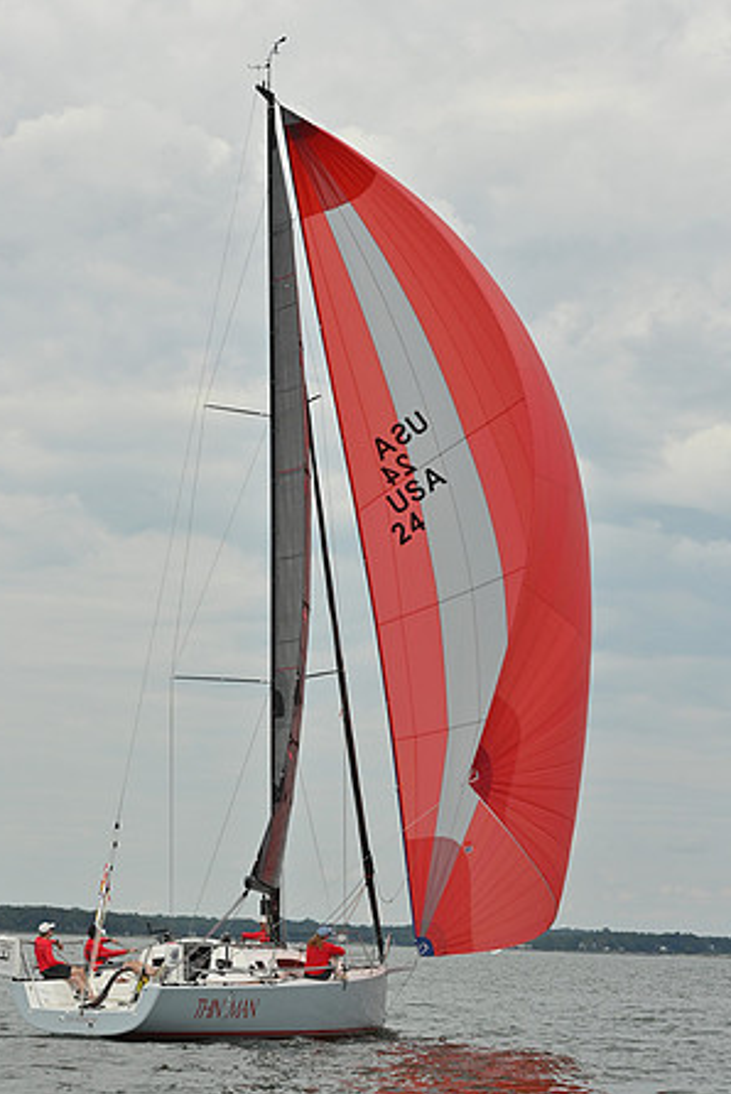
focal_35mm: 104
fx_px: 3163
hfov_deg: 13.2
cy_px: 650
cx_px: 303
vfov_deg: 19.6
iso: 320
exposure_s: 1/1250
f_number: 9
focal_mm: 80
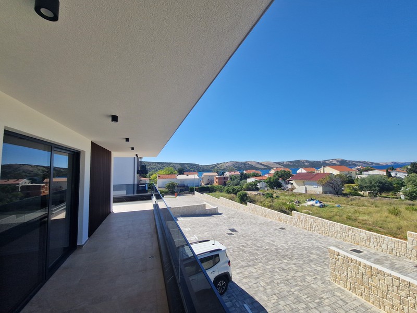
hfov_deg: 106.2
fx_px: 157
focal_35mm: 13
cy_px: 156
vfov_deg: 89.9
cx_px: 208
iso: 50
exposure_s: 1/2384
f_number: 2.2
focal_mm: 2.2
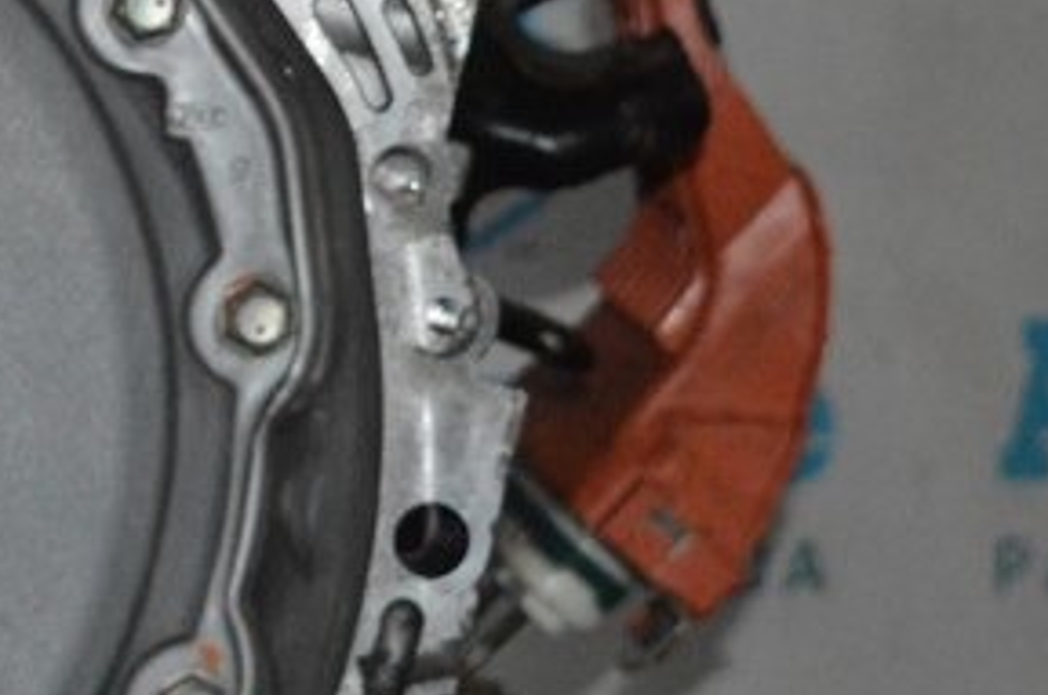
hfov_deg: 9.7
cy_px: 264
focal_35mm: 203
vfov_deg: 6.7
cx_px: -782
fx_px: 5900
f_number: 4.8
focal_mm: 38
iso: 3200
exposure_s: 1/60
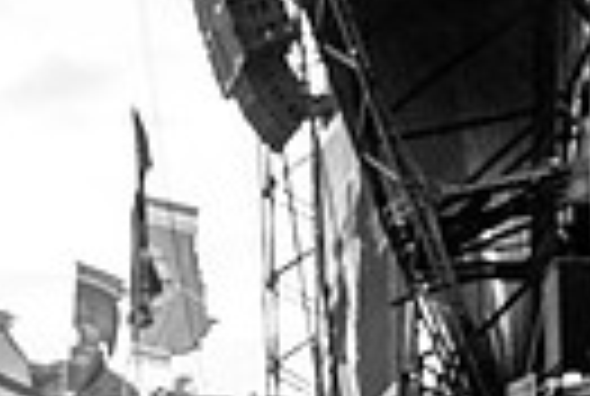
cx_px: -50
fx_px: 1741
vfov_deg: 12.2
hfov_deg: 18.5
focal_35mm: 106
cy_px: 650
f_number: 5
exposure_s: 1/640
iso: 8000
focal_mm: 24
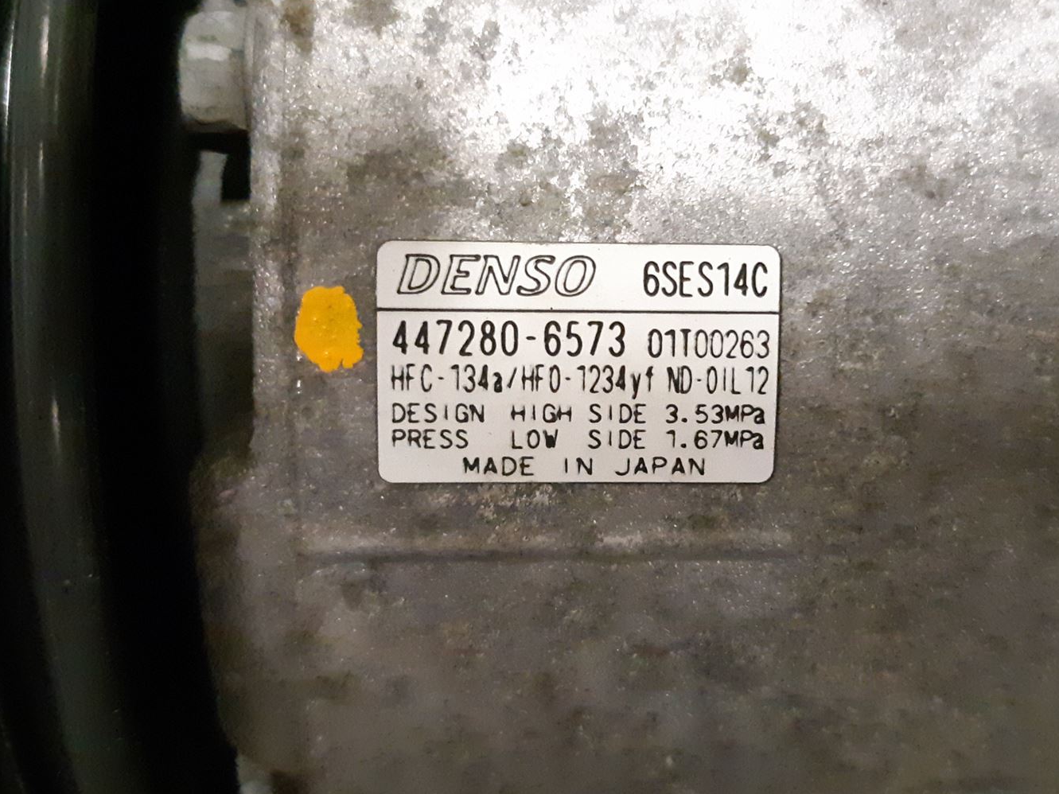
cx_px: 609
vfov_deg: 35.8
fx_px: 1224
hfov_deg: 46.7
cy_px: 325
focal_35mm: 40
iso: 800
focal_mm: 3.93
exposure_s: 1/100
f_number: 1.7
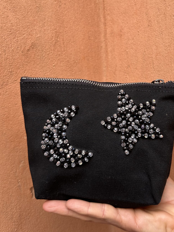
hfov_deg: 38.5
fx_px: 248
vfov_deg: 49.6
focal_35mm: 37
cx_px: 106
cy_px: 85
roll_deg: +2.5
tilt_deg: -6.9
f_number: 1.78
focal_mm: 6.86
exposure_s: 1/121
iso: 160
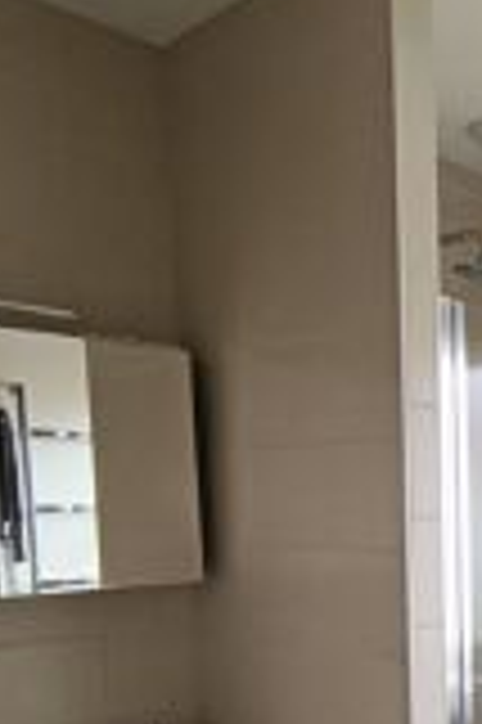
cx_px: 613
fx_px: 946
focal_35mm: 47
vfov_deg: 39.6
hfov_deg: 25.1
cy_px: 618
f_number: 2.2
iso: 358
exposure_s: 1/50
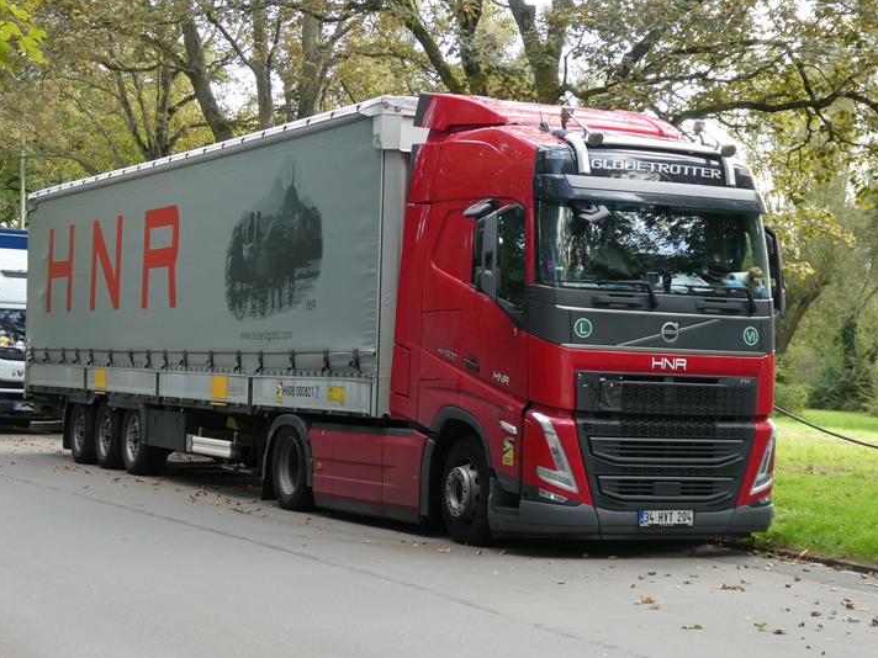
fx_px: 1852
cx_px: 391
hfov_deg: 26.7
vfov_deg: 20.2
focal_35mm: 73
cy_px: 303
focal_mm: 11.7
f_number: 4.4
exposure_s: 1/80
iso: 200
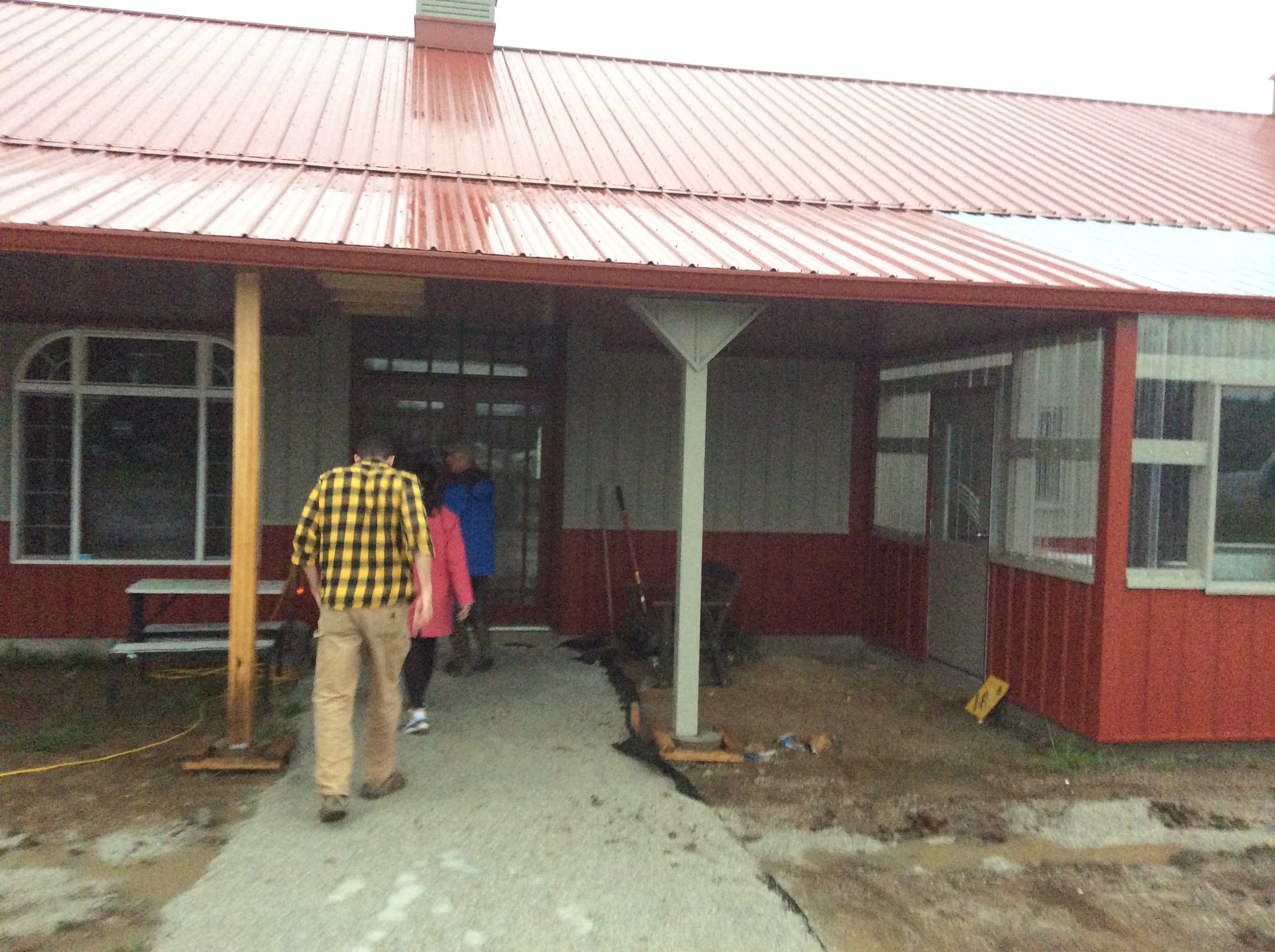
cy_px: 476
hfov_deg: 55.4
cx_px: 638
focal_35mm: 33
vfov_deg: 42.8
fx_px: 1214
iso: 320
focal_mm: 3.3
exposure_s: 1/20
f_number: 2.4
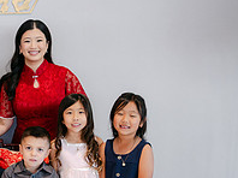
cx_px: -7
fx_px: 543
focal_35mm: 79
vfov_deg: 18.4
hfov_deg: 23.6
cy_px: 153
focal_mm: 28
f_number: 4
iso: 800
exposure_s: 1/100
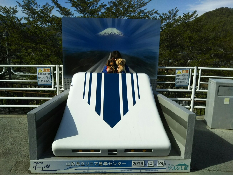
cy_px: 88
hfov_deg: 60.0
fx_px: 202
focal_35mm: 30
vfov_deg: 46.8
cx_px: 116
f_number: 2.2
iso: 25
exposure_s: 1/1686
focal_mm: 4
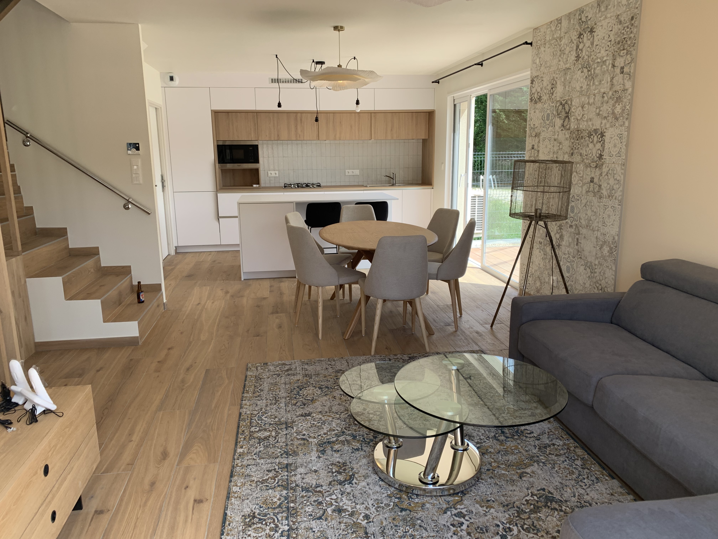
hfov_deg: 67.3
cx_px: 359
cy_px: 270
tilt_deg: -11.3
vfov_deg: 53.1
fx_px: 539
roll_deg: +1.8
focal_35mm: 26
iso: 25
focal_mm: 4.25
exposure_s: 1/260
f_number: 1.8
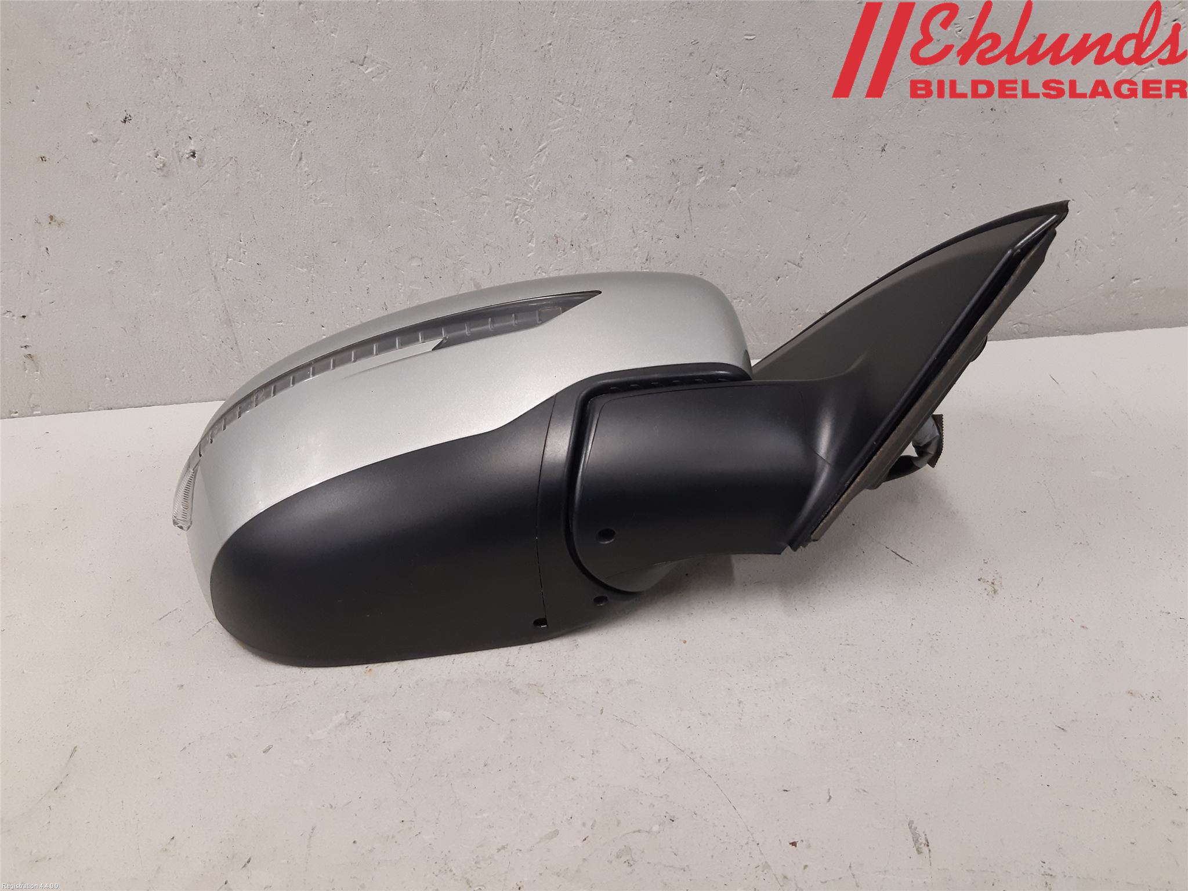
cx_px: 594
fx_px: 892
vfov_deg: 53.1
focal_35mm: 26
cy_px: 446
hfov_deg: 67.3
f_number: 1.7
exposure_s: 1/50
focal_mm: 3.93
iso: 200
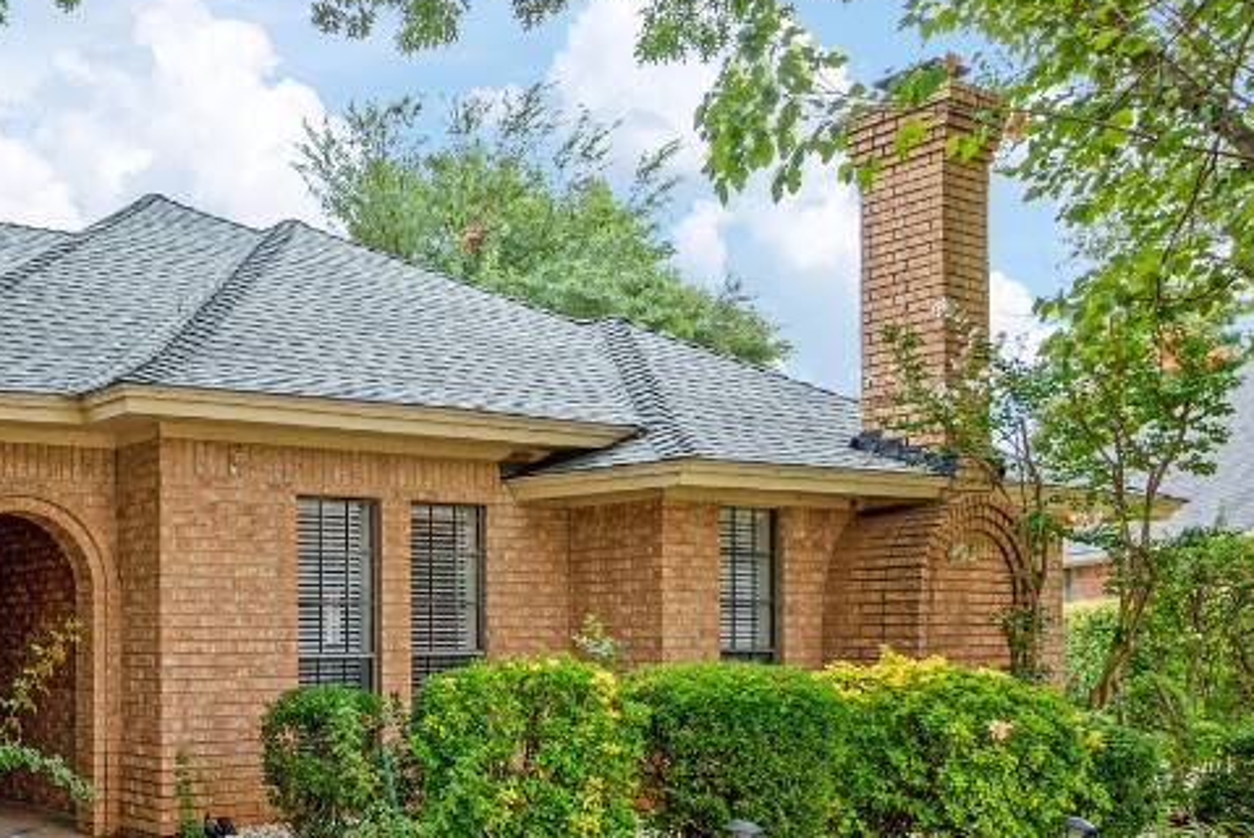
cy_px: 631
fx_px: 1297
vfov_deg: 35.0
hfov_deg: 45.4
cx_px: 65
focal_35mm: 37
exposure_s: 1/25
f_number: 9
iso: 400
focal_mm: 15.5
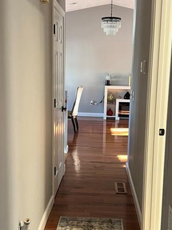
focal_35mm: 47
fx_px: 311
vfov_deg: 40.4
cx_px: 95
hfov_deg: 30.9
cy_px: 120
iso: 250
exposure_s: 1/60
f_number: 1.5
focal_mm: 5.7
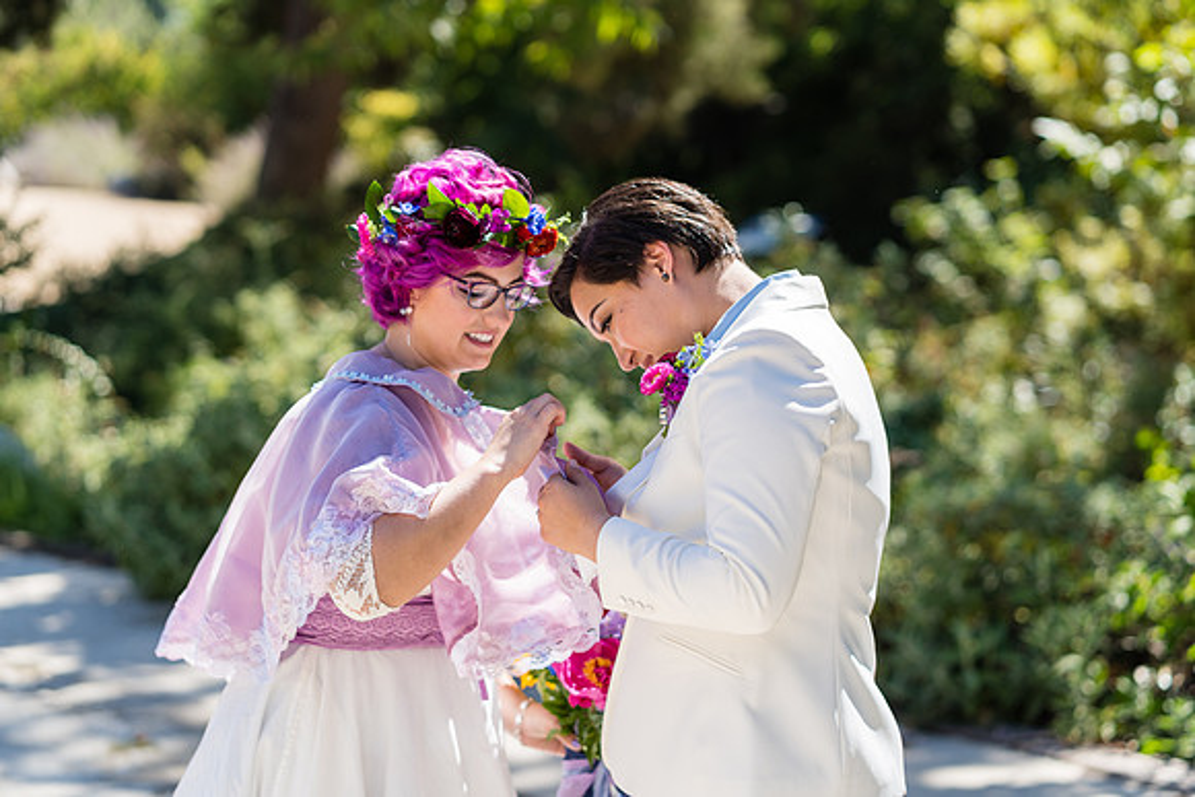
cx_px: 598
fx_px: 2822
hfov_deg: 23.9
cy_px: 398
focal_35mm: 85
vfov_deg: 16.1
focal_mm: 85
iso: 100
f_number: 2.8
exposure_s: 1/800
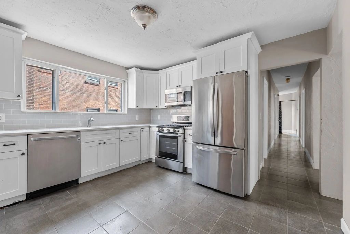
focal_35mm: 14
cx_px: 175
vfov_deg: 81.2
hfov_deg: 104.2
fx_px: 136
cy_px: 117
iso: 100
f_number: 8
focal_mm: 14
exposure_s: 1/2
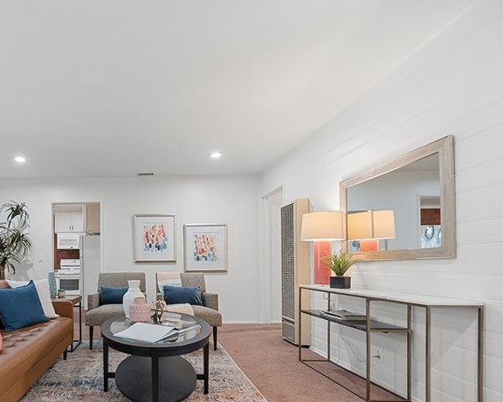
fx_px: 298
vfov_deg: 66.3
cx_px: 136
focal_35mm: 20
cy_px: 267
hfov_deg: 75.5
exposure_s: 1/10
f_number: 4.5
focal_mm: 12
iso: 1250
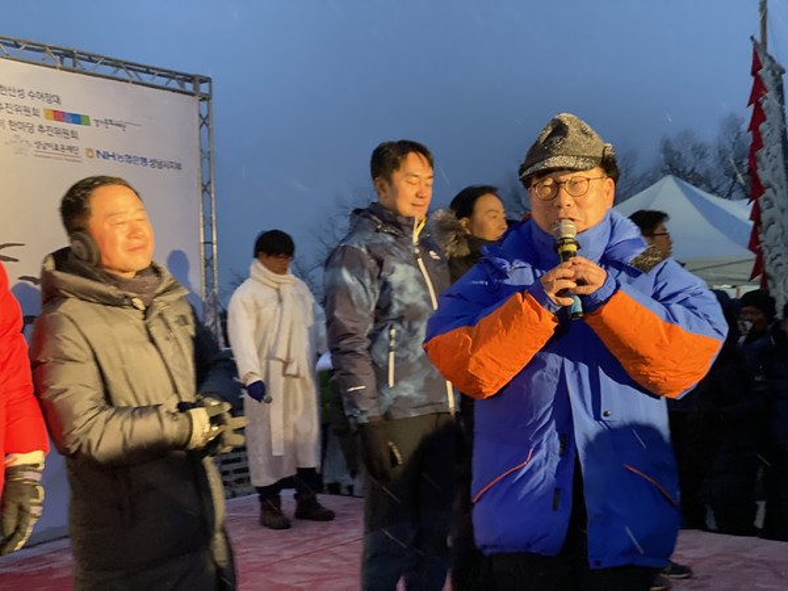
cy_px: 296
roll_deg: +2.1
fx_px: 1184
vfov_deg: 28.0
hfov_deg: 36.8
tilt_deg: -0.1
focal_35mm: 52
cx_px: 394
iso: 640
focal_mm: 6
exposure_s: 1/40
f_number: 2
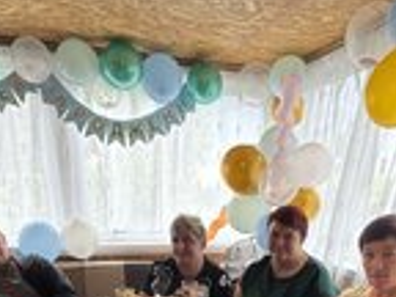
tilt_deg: -20.2
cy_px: 355
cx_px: 220
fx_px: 446
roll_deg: -2.0
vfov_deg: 31.1
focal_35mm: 39
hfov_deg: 47.8
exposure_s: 1/99
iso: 100
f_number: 2.2
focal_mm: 2.22
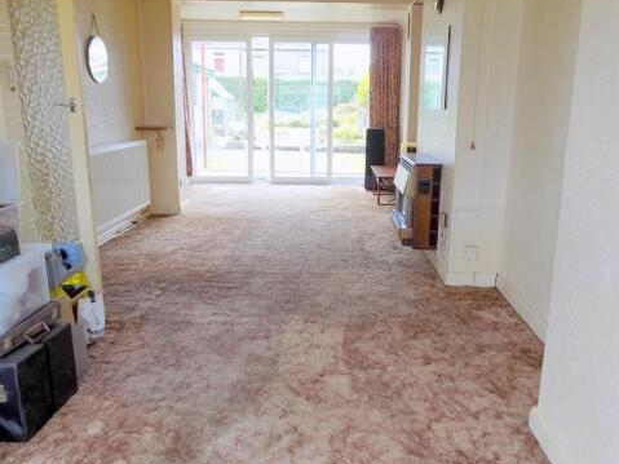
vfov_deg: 49.7
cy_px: 223
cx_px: 335
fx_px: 501
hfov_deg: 63.4
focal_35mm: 28
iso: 80
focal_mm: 4
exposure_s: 1/50
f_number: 3.1
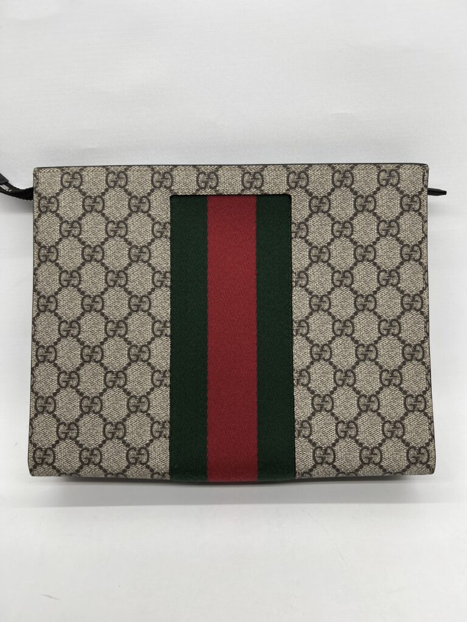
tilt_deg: -29.2
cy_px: 311
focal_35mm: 26
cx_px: 234
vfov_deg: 67.3
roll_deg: +1.8
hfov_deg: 53.1
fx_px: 468
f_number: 1.5
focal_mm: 5.7
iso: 32
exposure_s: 1/140
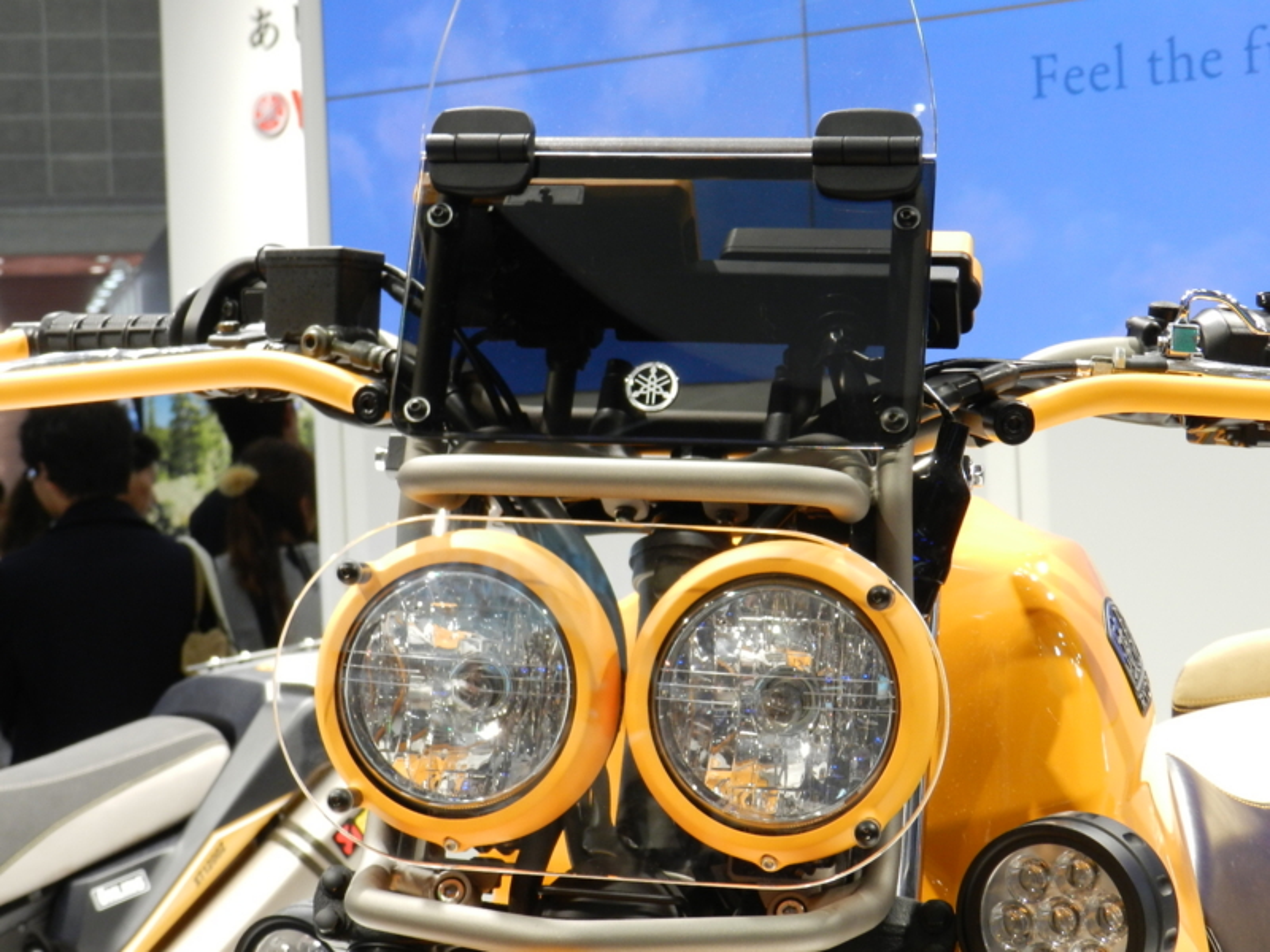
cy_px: 476
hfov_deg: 25.7
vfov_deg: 19.4
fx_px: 2788
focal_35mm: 76
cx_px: 635
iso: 250
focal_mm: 13.5
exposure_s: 1/25
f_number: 4.8
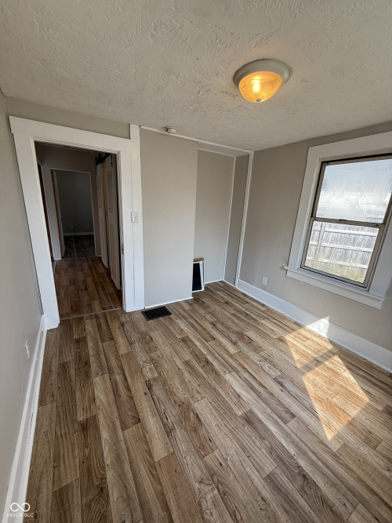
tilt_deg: -16.3
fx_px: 211
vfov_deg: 102.1
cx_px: 196
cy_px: 262
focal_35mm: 14
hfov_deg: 85.7
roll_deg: -3.7
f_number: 2.2
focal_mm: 2.22
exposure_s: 1/123
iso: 50
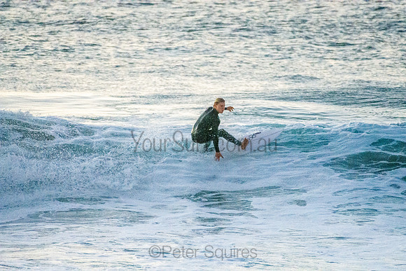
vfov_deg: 1.8
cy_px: 136
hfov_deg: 2.7
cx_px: 203
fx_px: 8460
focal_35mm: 750
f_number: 5.6
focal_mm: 500
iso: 14400
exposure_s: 1/1600
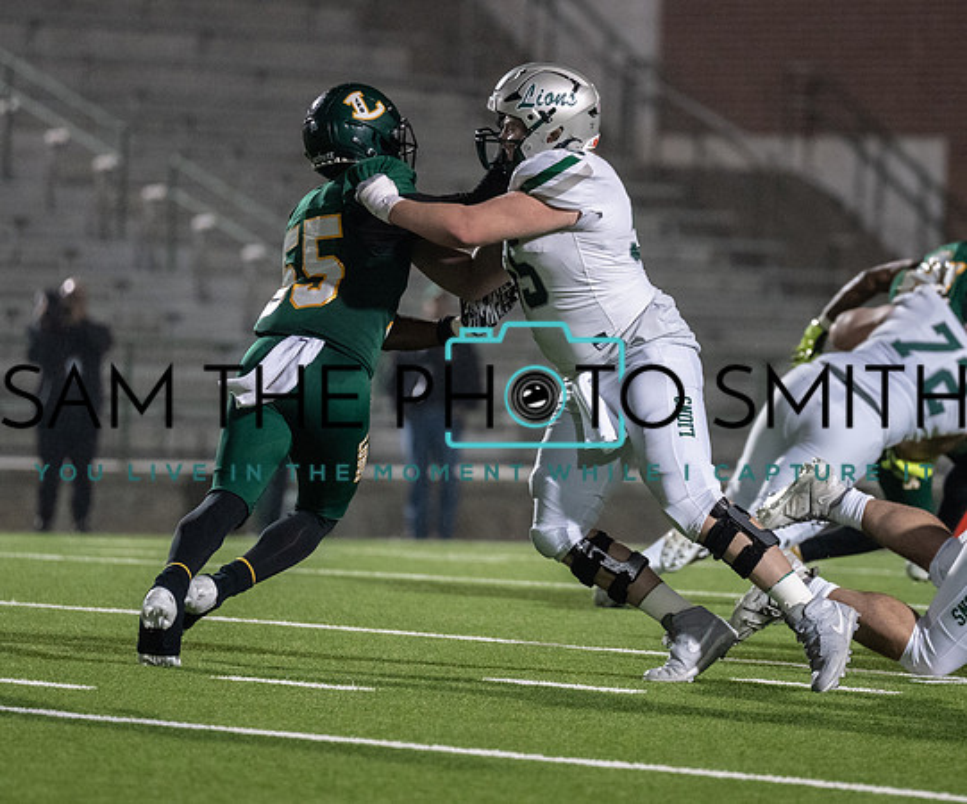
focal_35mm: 353
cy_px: 343
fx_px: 10257
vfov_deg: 4.5
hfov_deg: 5.4
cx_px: 691
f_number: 2.8
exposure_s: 1/1250
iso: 3200
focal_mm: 200
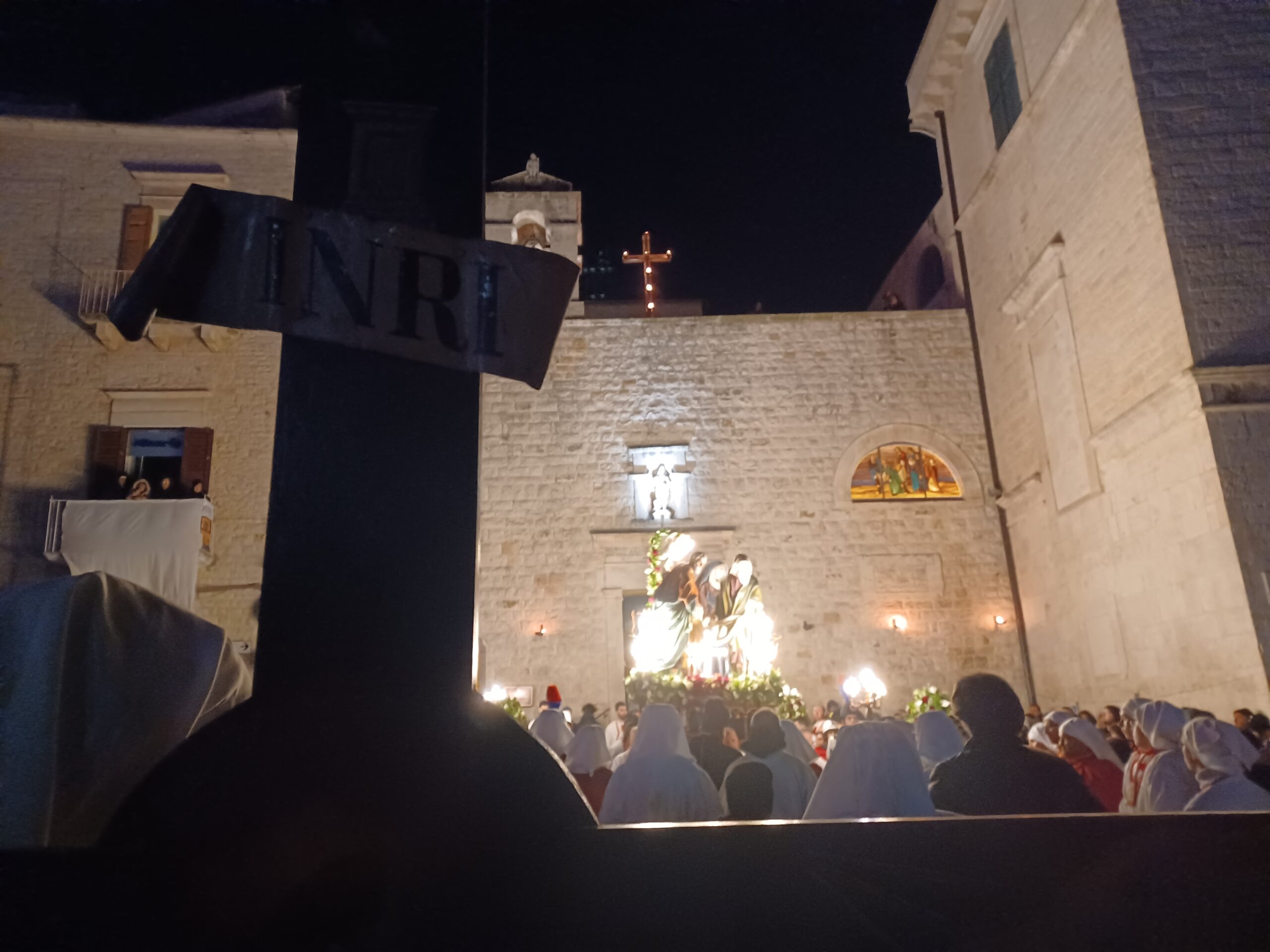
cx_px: 635
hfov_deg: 69.4
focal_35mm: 25
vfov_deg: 54.9
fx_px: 917
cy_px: 476
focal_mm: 4.6
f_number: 1.8
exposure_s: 1/16.7
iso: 1250
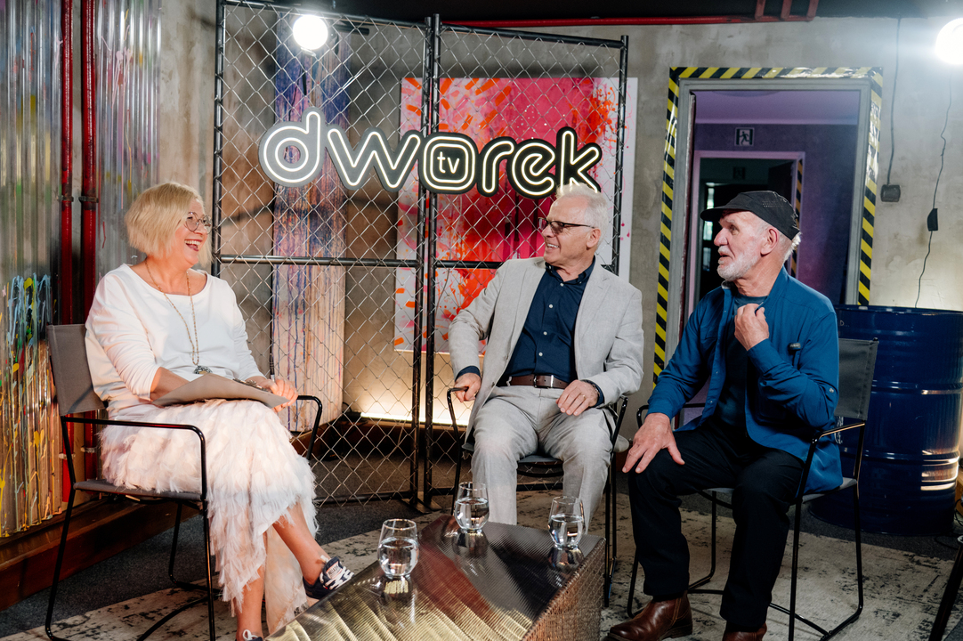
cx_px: 482
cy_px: 320
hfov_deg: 54.5
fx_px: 936
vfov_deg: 37.8
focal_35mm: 35
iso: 2500
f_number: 4
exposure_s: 1/500
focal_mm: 35
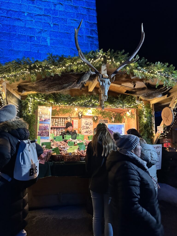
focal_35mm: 24
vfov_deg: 71.6
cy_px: 118
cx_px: 88
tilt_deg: +5.9
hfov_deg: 56.8
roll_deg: +1.1
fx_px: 164
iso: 800
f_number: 1.78
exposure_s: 1/50
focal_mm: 6.86
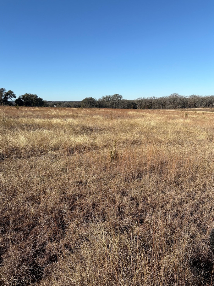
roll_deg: +1.8
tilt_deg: -8.9
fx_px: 223
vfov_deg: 65.3
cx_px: 105
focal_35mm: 27
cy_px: 141
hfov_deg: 51.3
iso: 50
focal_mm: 5.96
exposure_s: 1/4065
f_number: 1.6
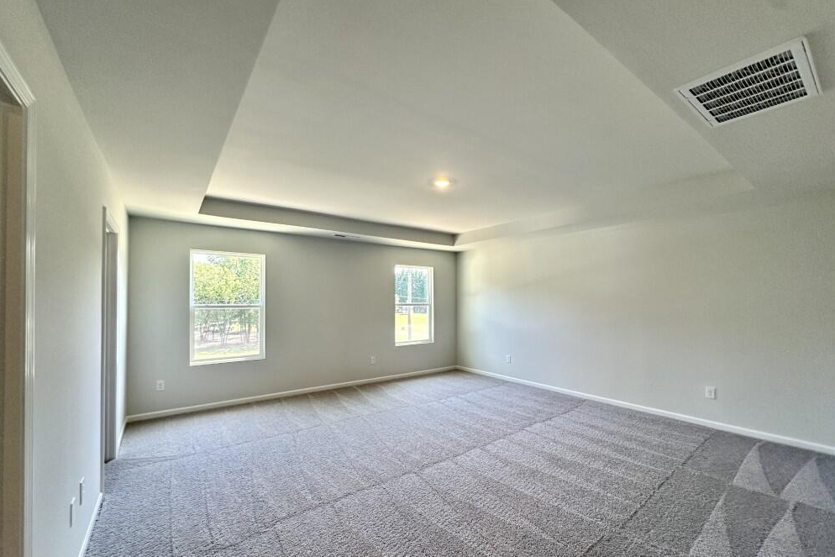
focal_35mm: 15
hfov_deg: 100.4
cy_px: 298
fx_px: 348
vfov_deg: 77.2
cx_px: 428
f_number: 2.2
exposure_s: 1/120
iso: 160
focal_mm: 2.22
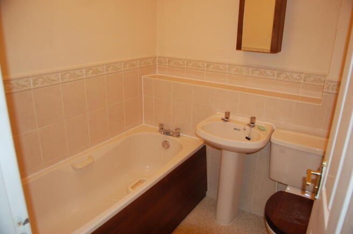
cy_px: 117
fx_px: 264
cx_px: 176
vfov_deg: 47.8
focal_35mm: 27
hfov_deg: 67.4
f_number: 3.5
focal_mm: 18
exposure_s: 1/60
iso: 400
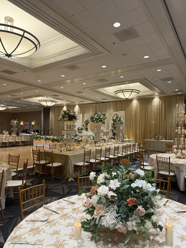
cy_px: 124
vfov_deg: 71.6
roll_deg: -1.3
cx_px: 93
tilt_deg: +2.2
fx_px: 172
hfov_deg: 56.8
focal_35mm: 24
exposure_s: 1/60
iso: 160
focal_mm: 6.76
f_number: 1.78
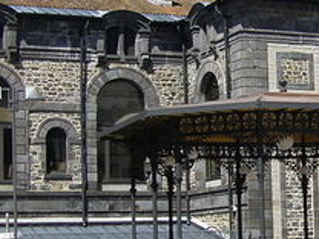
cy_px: 118
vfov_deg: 12.7
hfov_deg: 16.5
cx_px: 322
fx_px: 1078
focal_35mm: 117
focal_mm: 6.3
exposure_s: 1/200
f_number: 7
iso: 64
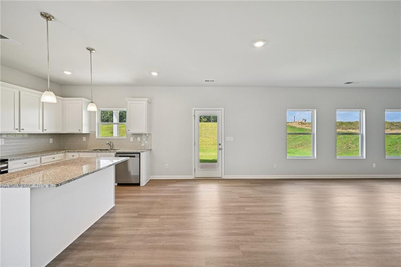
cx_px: 200
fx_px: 156
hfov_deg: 104.3
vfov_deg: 81.1
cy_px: 134
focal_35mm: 14
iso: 100
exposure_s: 1/40
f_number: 8
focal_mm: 14
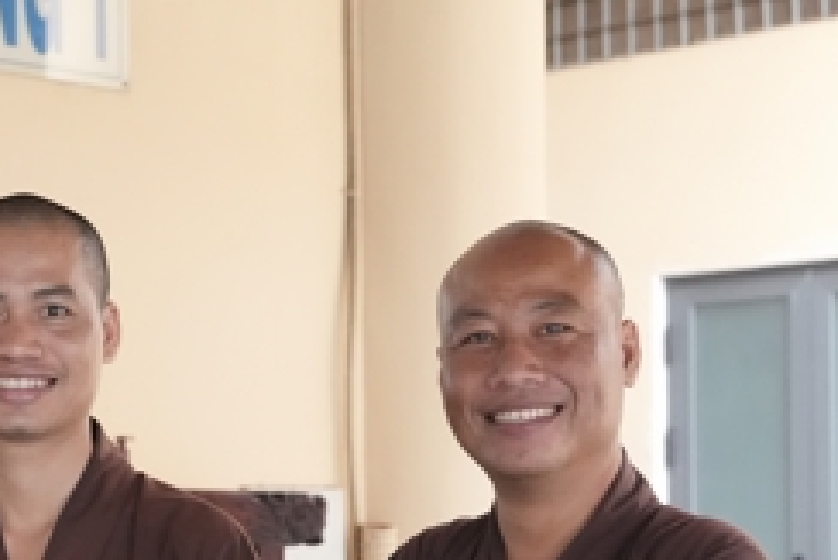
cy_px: 541
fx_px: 2539
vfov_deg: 12.5
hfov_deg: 18.4
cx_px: 82
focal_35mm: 109
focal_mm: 41
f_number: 4
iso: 8000
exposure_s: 1/160
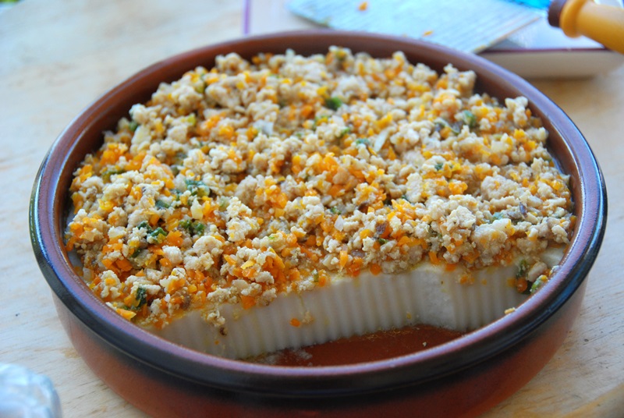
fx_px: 1692
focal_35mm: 98
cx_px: 312
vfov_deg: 14.1
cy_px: 209
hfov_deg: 20.9
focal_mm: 65
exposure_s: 1/125
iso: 400
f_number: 5
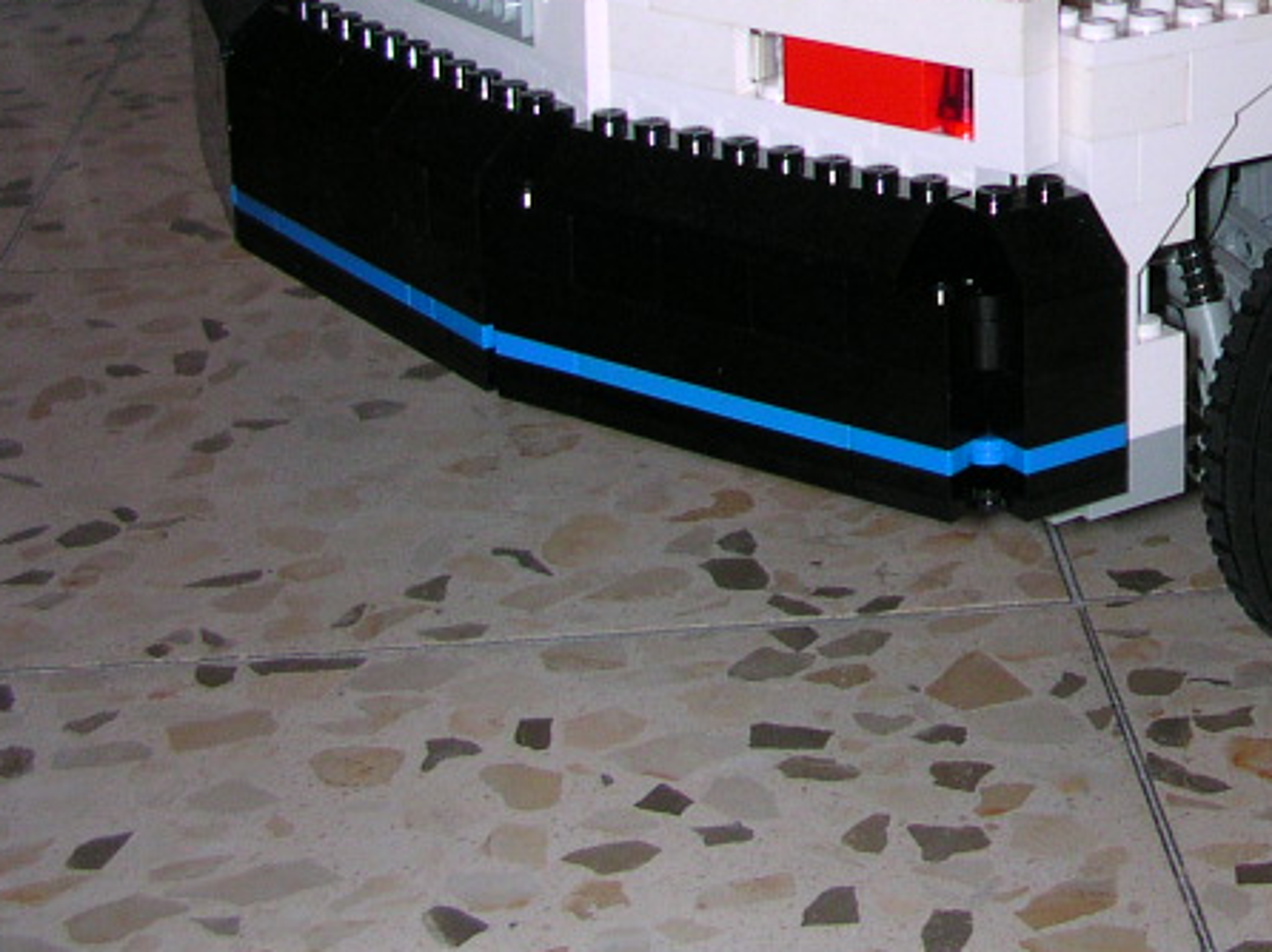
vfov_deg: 16.8
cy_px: -88
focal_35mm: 85
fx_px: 3122
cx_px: 1417
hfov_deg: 21.8
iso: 100
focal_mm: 5.6
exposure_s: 1/60
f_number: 2.7
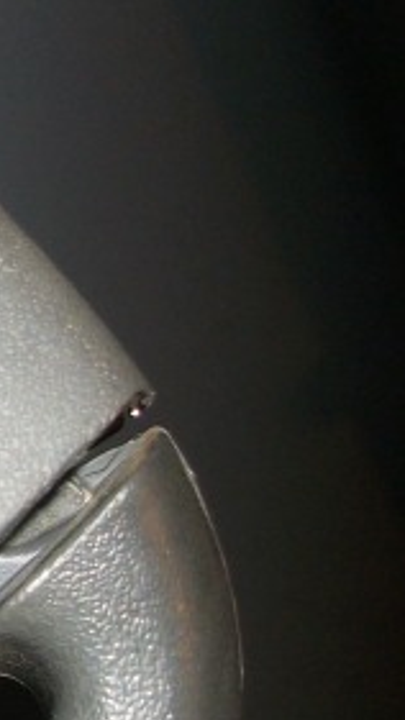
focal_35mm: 127
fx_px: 2425
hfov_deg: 8.8
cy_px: 612
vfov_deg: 16.7
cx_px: -497
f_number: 2.9
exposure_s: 1/60
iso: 80
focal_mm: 5.7
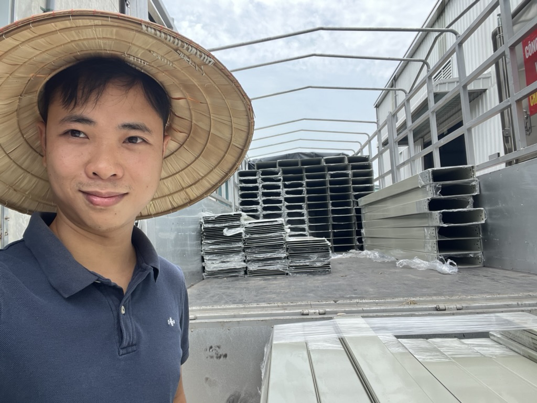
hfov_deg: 73.9
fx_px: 357
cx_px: 268
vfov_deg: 58.9
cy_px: 202
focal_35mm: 23
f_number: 2.2
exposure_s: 1/216
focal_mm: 2.71
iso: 32
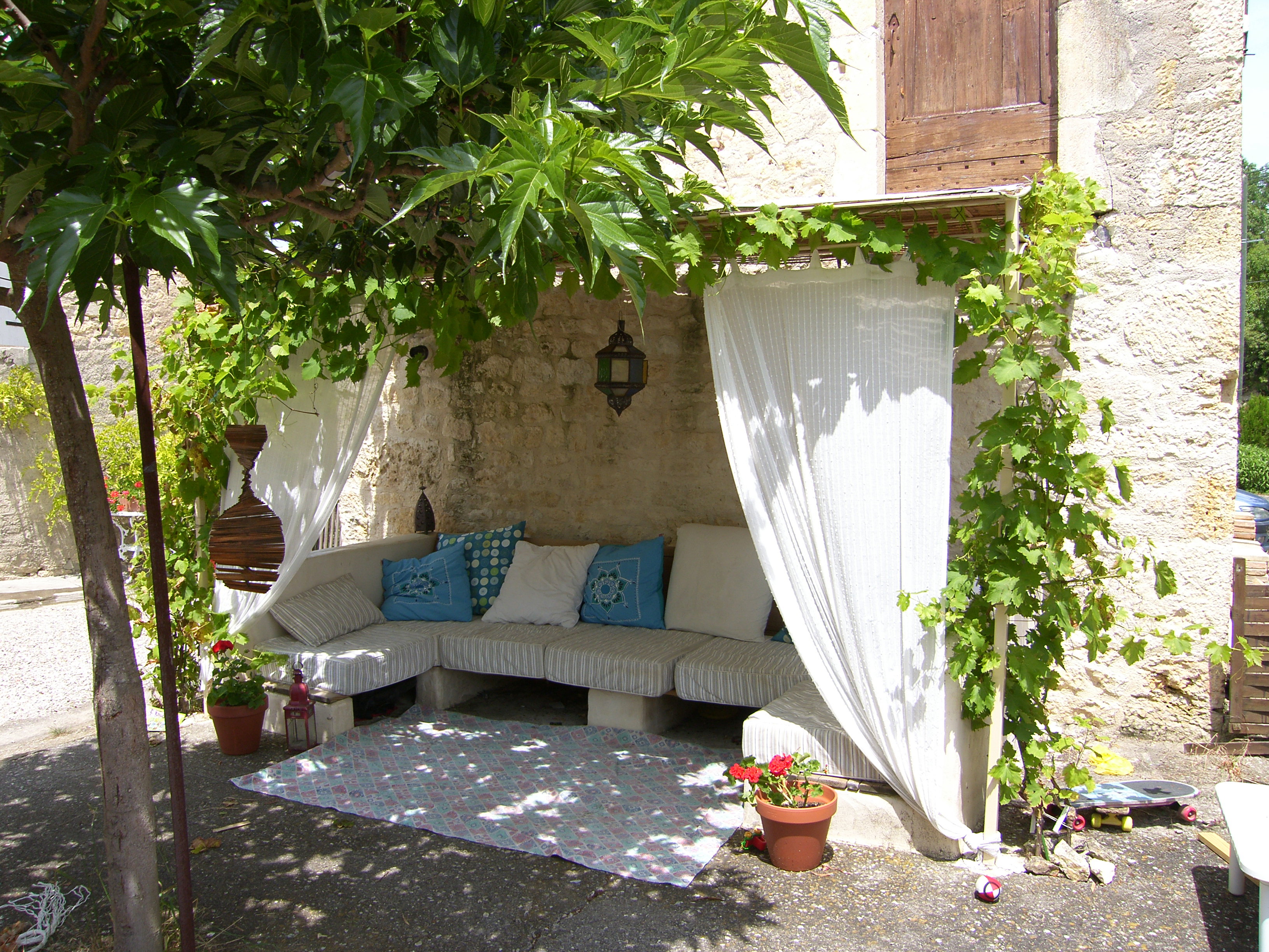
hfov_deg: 63.4
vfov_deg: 49.7
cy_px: 476
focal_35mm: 28
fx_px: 1026
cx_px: 634
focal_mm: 7.4
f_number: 7.1
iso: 50
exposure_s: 1/320
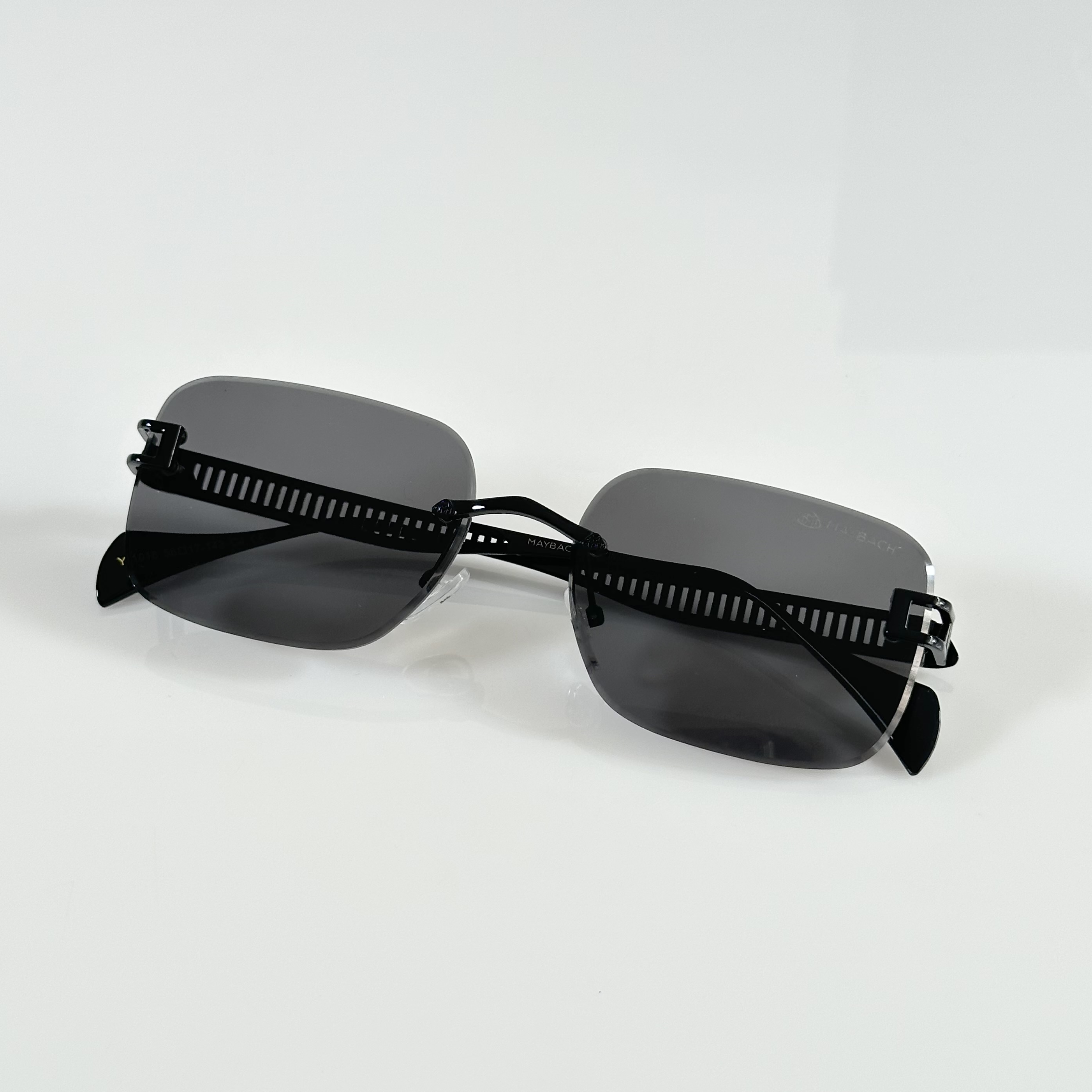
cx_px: 515
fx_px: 2177
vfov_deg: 28.1
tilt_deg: -44.4
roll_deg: +1.8
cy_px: 593
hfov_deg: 28.2
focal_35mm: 61
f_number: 1.78
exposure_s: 1/121
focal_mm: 6.86
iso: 64
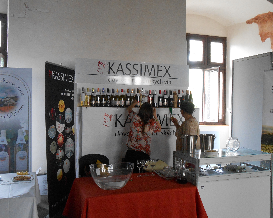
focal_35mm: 36
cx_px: 130
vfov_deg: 41.2
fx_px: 291
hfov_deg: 50.3
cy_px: 108
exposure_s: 1/20
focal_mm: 6
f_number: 3.9
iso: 400
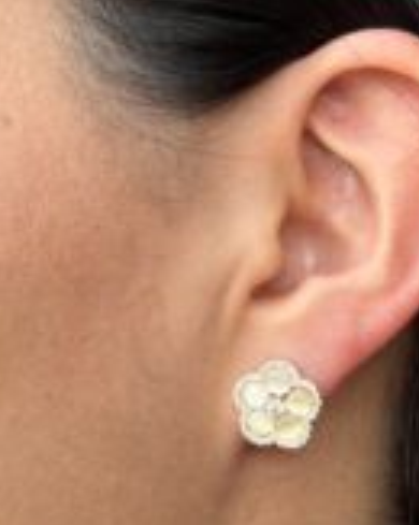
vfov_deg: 16.7
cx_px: 274
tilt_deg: -2.0
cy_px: 332
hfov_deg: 13.4
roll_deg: +1.4
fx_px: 1786
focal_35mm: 115
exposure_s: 1/121
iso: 50
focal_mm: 6.76
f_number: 1.78
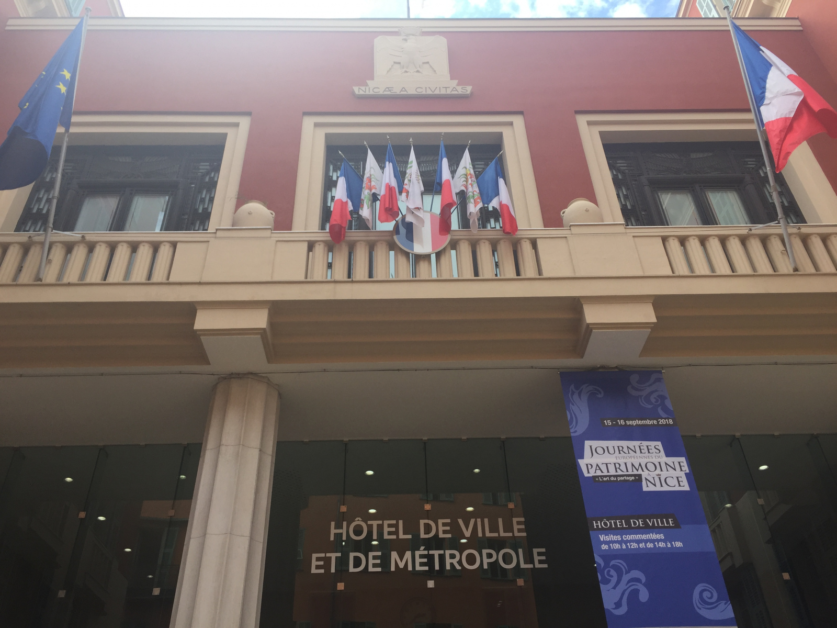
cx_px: 418
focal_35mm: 29
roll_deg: -0.1
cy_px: 314
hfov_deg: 61.7
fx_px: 701
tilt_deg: +38.1
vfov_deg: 48.2
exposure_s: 1/565
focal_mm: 4.15
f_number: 2.2
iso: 32
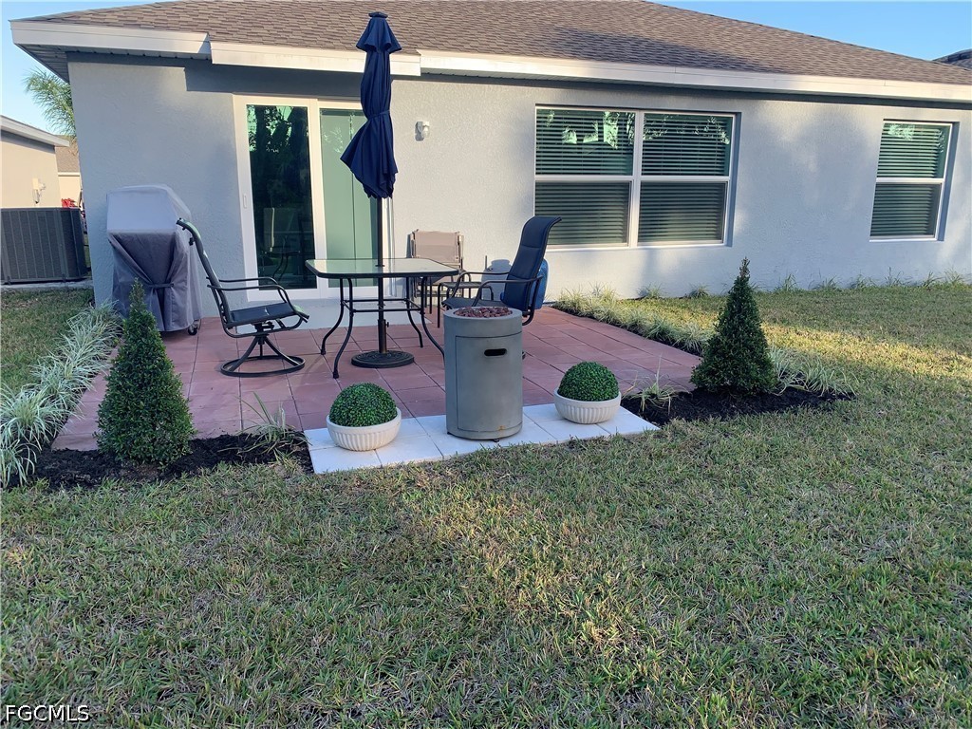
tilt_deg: -12.9
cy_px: 364
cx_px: 486
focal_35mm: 26
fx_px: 730
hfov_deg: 67.3
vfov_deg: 53.1
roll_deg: -0.2
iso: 25
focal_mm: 4.25
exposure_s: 1/455
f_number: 1.8
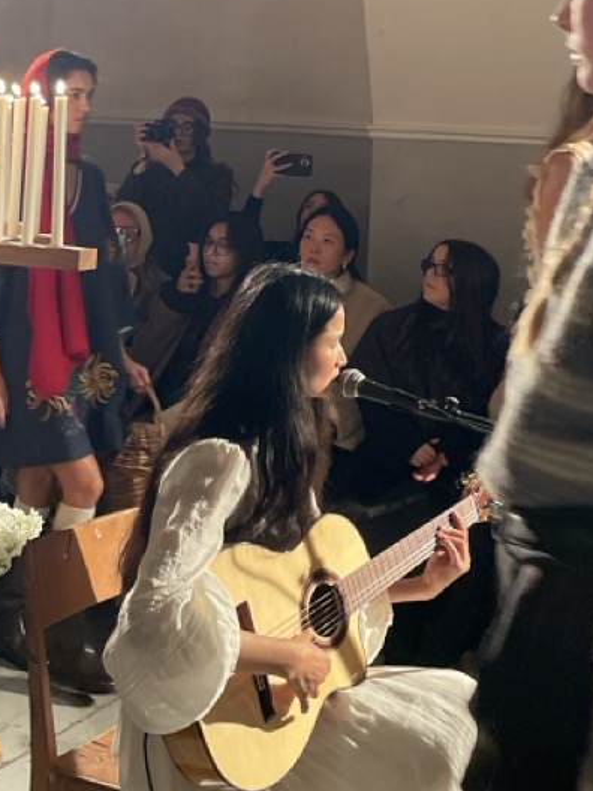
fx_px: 1439
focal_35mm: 63
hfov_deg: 23.3
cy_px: 121
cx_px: 337
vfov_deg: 29.8
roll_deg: -2.2
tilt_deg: +1.0
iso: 320
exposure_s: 1/50
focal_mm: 4.2
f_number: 1.6
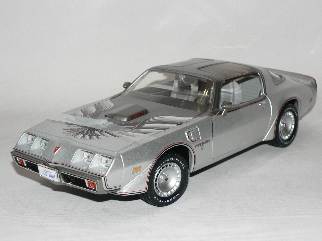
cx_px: 162
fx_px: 688
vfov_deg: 19.9
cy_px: 121
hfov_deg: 26.3
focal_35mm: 74
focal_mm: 12.2
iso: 100
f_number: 3.2
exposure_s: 1/60
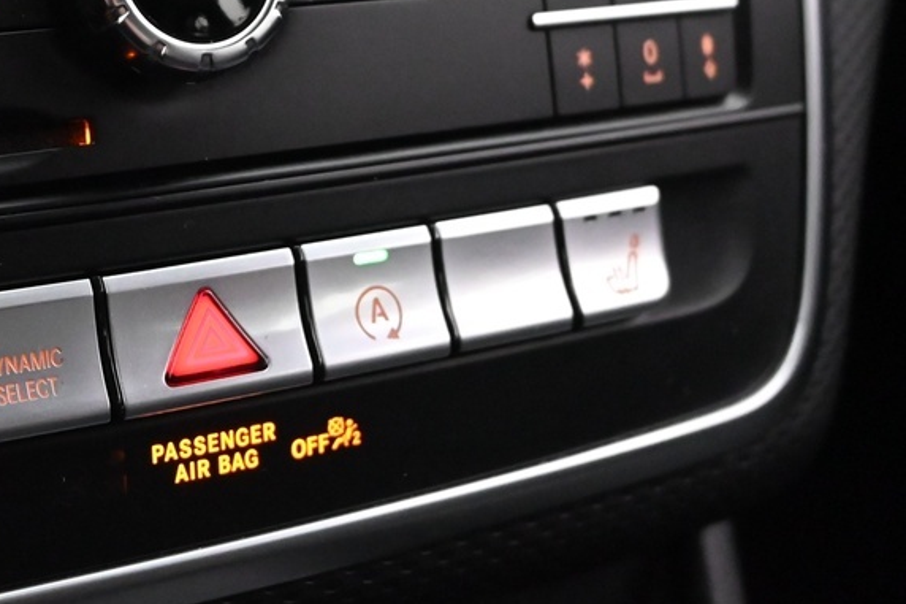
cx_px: 173
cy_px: -17
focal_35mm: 68
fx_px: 1711
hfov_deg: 29.0
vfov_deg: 19.4
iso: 7200
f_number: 4
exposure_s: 1/60
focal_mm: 24
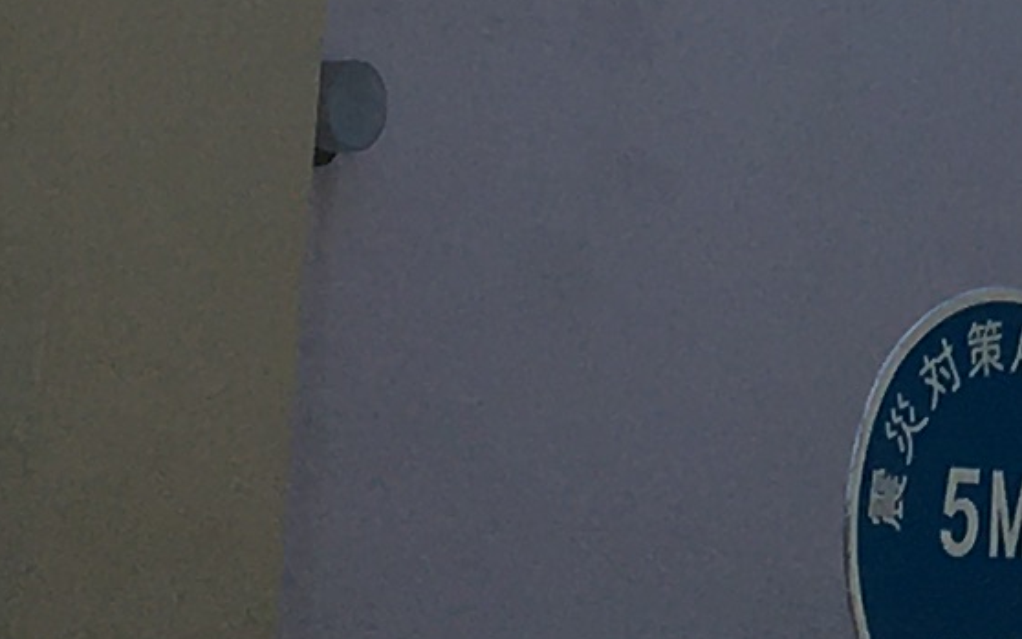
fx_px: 6185
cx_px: 1397
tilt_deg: +15.0
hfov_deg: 9.3
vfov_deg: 5.7
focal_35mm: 222
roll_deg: -1.6
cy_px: -1023
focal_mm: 4.15
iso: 25
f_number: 2.2
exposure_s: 1/1054
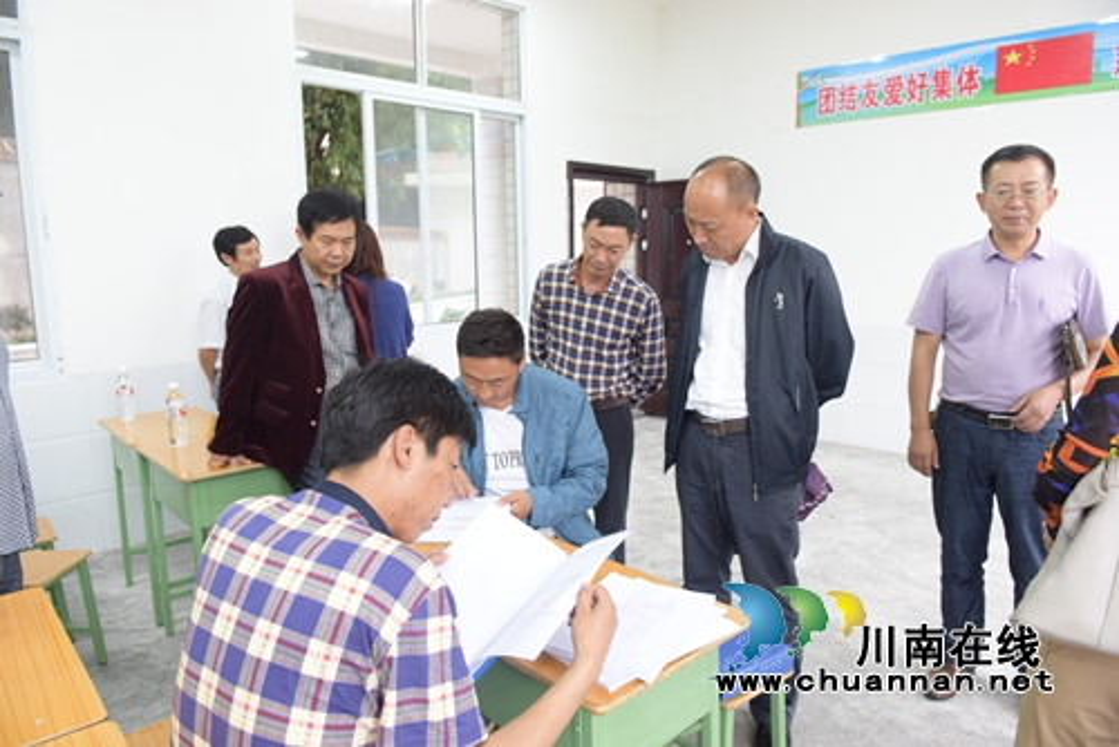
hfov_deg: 73.7
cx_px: 560
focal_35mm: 24
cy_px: 374
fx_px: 746
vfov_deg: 53.2
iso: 1250
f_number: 4
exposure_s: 1/60
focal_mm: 24
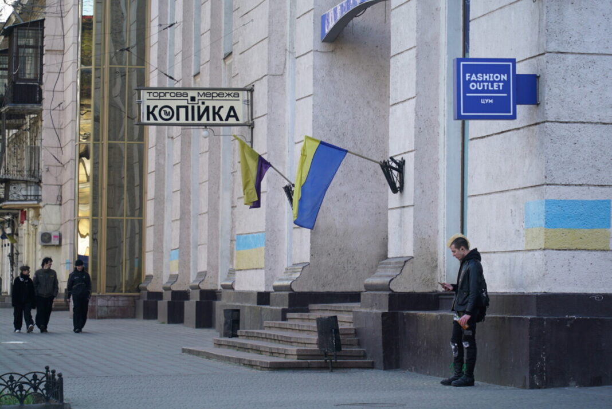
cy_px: 204
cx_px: 306
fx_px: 2127
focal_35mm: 125
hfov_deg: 16.4
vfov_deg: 11.0
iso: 250
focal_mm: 125
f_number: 5
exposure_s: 1/160
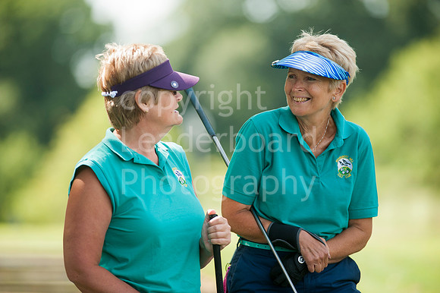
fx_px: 3664
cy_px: 146
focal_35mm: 300
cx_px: 220
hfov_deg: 6.9
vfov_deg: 4.6
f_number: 4
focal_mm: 300
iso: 500
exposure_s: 1/2500
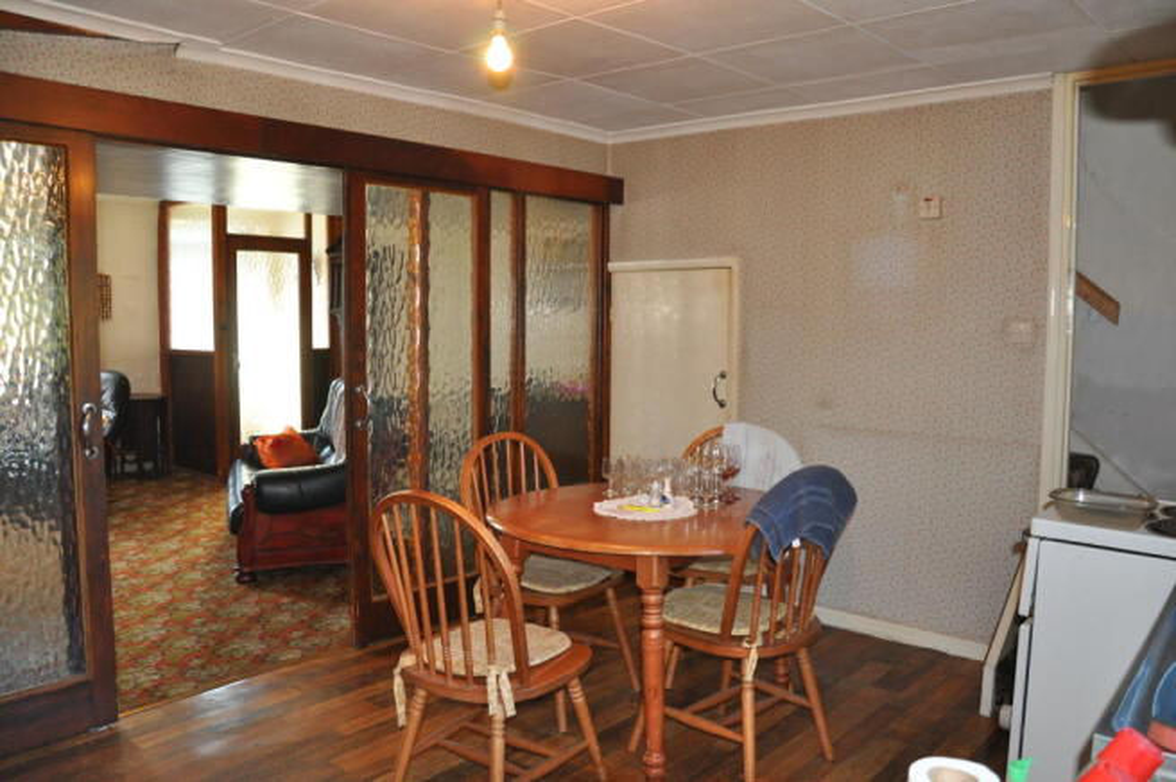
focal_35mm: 27
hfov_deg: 67.4
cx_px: 588
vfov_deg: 47.8
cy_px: 391
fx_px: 881
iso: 800
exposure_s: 1/100
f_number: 3.5
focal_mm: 18
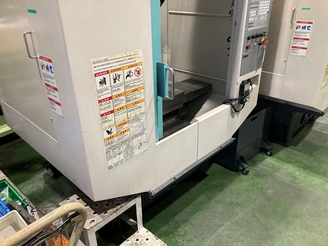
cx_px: 164
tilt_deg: -26.4
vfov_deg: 49.7
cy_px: 123
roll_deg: +0.6
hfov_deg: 63.4
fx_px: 265
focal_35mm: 28
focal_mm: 3.99
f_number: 1.8
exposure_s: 1/60
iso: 250
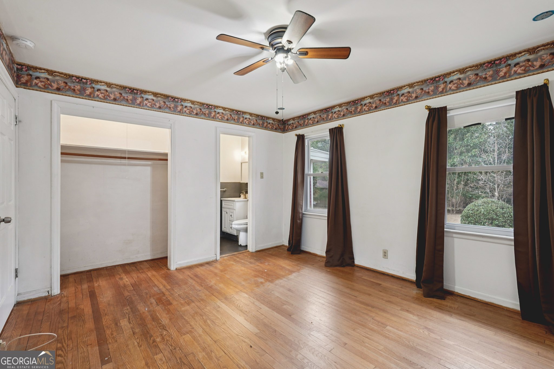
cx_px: 277
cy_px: 184
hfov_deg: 96.7
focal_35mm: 16
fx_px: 246
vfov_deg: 73.7
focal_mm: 16
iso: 800
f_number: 8
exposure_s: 1/8
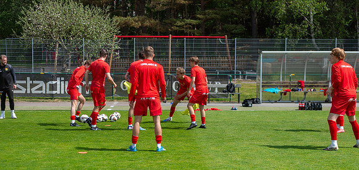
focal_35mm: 77
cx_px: 180
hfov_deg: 28.5
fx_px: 707
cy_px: 119
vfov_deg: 13.7
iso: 100
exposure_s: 1/2000
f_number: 3.2
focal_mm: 70
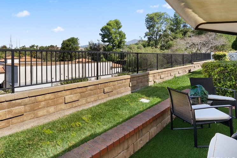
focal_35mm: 22
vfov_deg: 56.3
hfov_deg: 76.4
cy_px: 56
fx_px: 145
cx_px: 81
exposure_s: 1/400
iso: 640
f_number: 9
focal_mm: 16
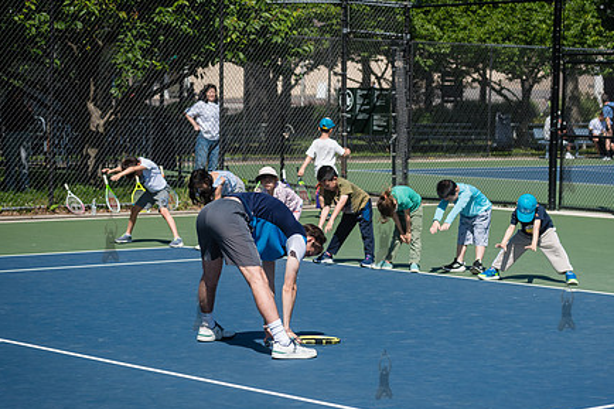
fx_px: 1824
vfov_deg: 12.8
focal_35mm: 107
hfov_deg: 19.1
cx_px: 383
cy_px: 237
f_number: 5
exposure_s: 1/1600
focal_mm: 80
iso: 200
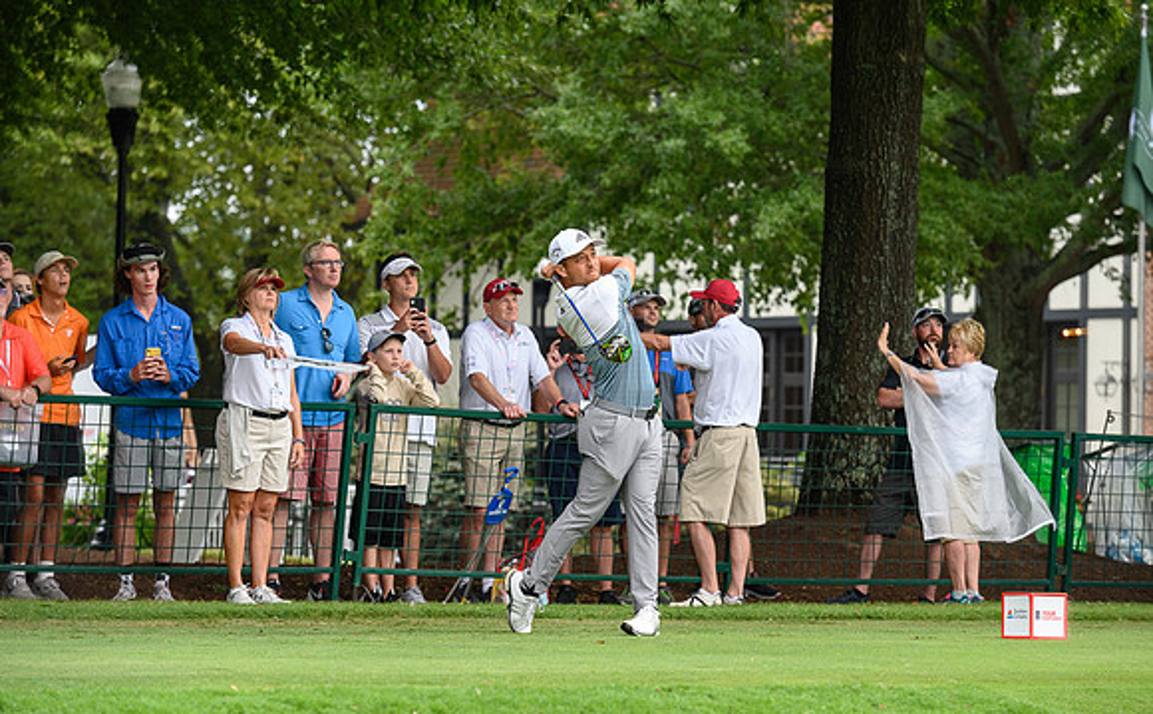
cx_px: 588
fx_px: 5597
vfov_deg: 7.3
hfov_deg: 11.8
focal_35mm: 179
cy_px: 392
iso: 2000
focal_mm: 165
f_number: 4.5
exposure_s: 1/160
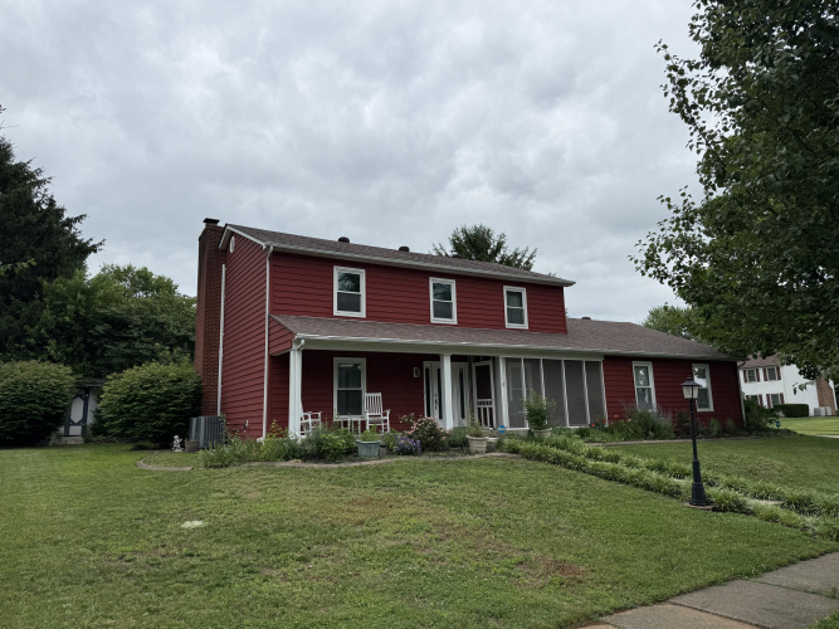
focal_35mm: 24
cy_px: 314
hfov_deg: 71.6
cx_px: 420
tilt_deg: +12.4
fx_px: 582
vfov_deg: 56.8
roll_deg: +1.2
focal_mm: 6.76
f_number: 1.78
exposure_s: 1/2907
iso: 80
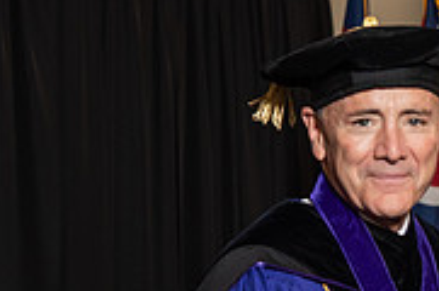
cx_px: 546
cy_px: 249
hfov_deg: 8.5
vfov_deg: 5.7
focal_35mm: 241
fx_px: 2934
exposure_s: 1/125
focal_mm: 75
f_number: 5.6
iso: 1600
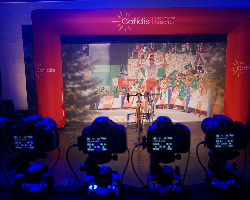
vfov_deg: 51.5
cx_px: 147
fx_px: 207
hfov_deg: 61.8
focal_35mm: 28
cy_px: 100
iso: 1250
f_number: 4
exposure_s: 1/160
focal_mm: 16
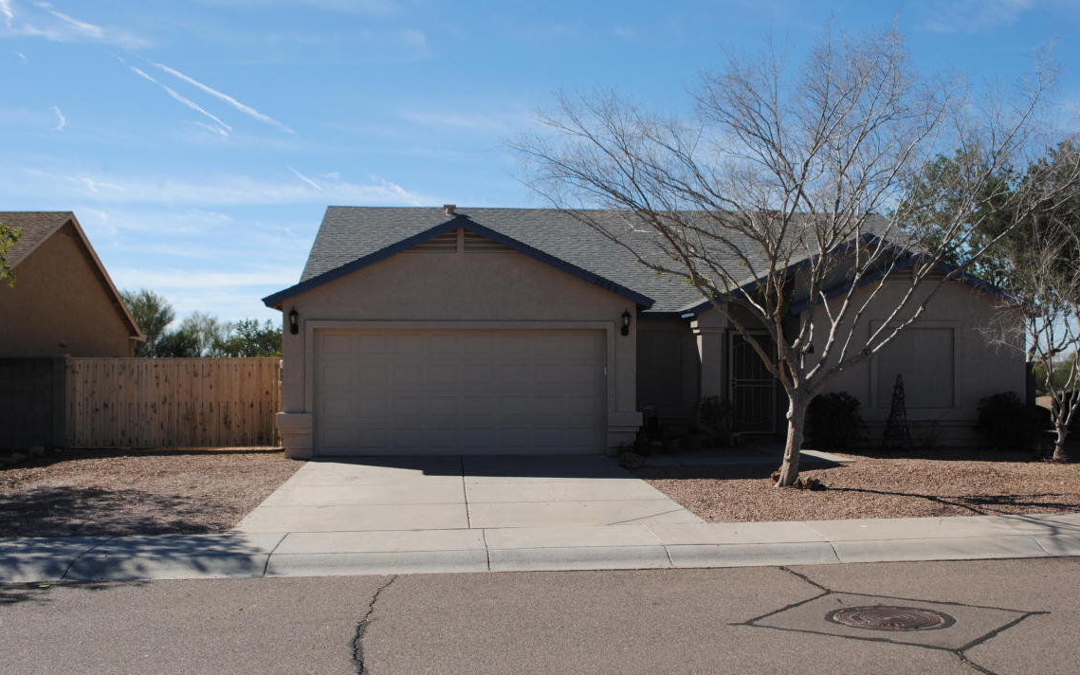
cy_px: 356
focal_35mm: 37
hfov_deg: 52.7
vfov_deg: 34.4
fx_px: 1089
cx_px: 539
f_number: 10
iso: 100
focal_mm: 24
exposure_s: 1/200
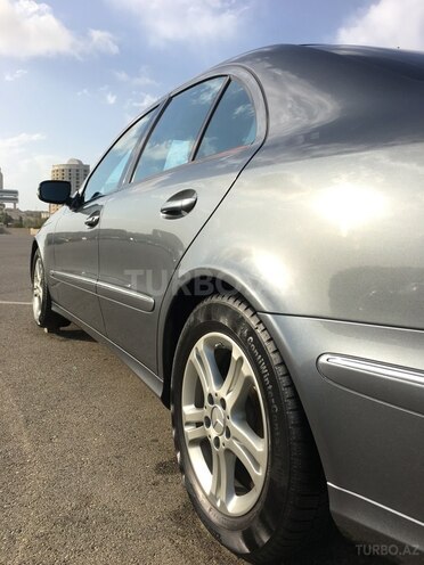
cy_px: 282
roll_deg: +0.3
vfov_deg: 61.7
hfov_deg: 48.2
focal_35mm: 29
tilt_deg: -4.6
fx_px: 474
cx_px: 212
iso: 25
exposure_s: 1/938
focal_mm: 4.15
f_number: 2.2
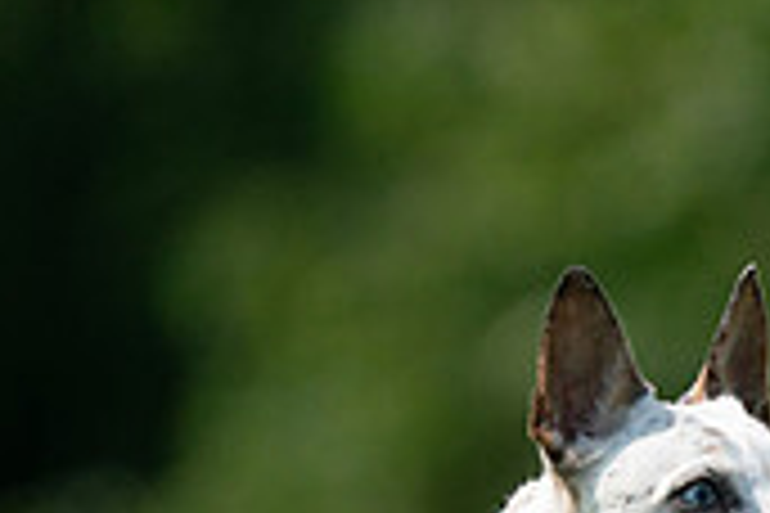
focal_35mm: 2040
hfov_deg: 1.0
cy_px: 776
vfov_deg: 0.7
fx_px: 43630
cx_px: 639
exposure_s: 1/4000
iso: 800
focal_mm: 600
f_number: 6.3
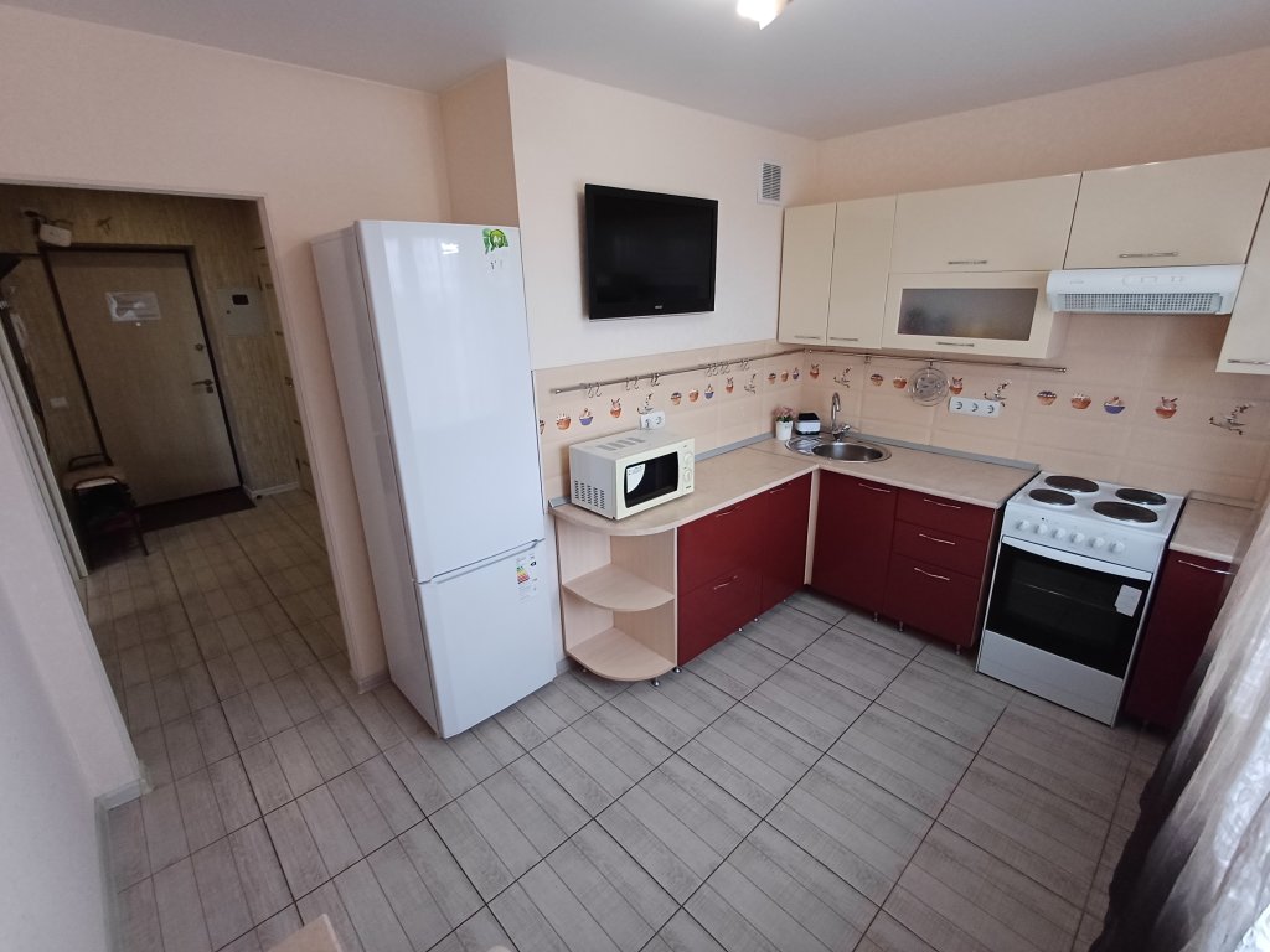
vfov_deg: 78.1
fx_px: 587
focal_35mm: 16
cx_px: 635
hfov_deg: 94.5
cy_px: 476
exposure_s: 1/50
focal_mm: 1.64
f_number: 2.2
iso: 125
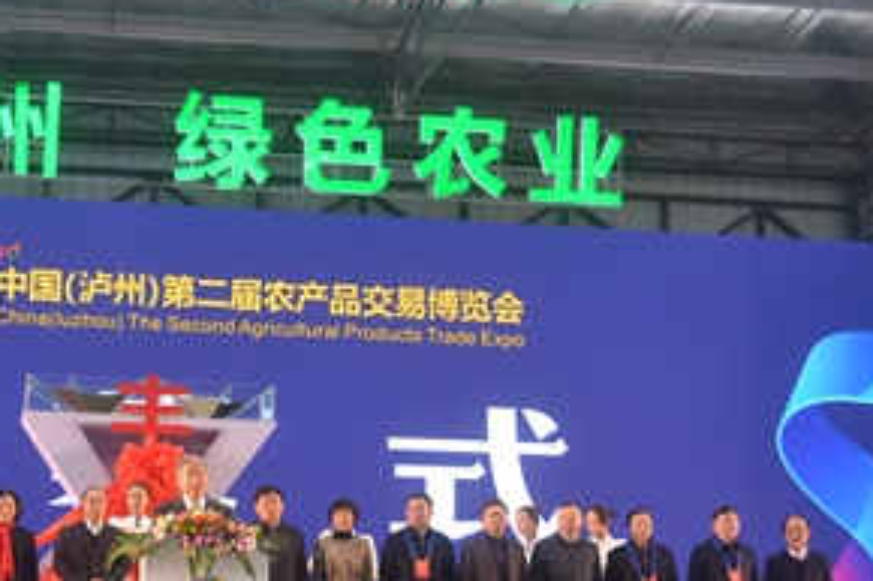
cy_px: 462
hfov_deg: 31.5
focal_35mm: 62
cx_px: 166
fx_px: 1503
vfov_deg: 21.6
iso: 800
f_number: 5.6
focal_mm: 24
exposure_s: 1/125
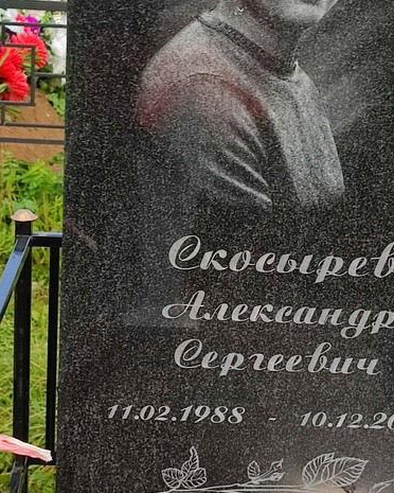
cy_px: 181
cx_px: 197
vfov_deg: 43.4
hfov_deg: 35.7
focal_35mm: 42
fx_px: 612
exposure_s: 1/302
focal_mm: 6.04
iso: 50
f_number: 1.9
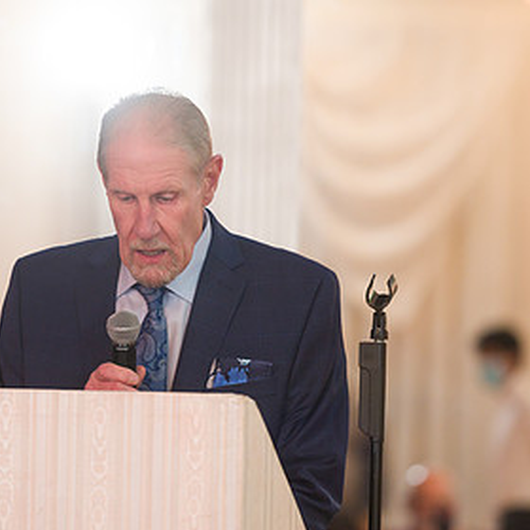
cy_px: 244
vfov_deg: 5.2
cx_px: 201
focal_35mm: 334
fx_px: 5786
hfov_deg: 5.2
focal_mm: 190
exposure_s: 1/125
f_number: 3.2
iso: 1600
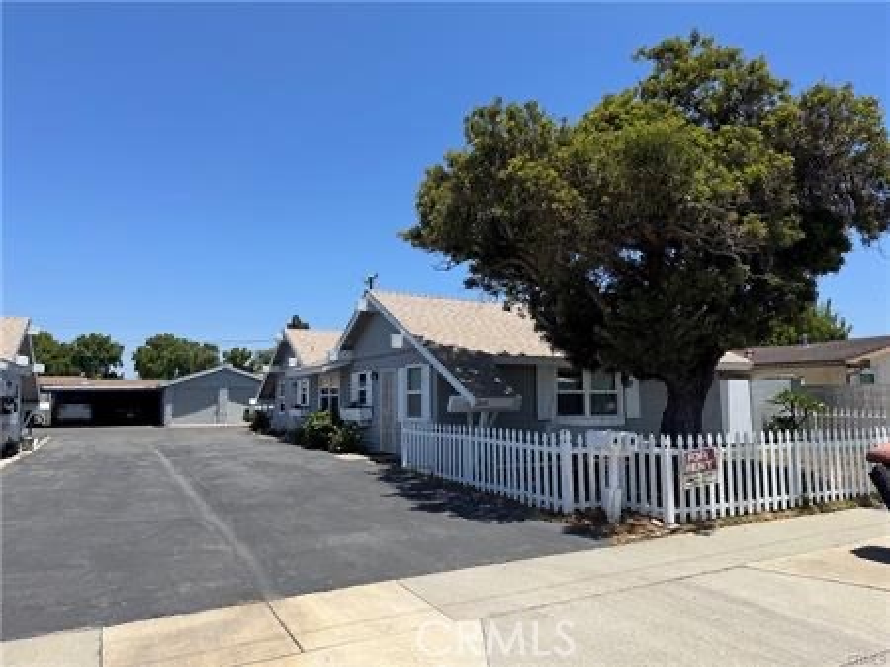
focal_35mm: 24
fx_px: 617
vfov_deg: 56.8
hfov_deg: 71.6
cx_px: 445
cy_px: 334
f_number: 1.78
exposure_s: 1/4608
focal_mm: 6.76
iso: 80
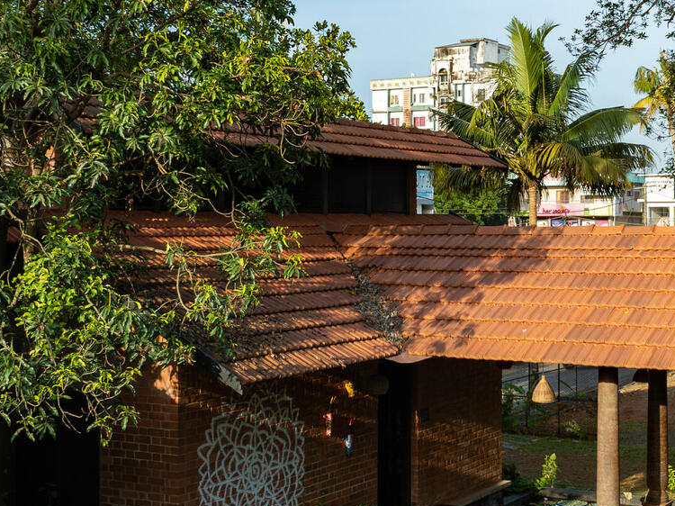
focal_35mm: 64
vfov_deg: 22.9
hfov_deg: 29.8
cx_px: 507
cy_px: 212
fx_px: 1248
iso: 160
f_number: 2.8
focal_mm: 12.29
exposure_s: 1/1000
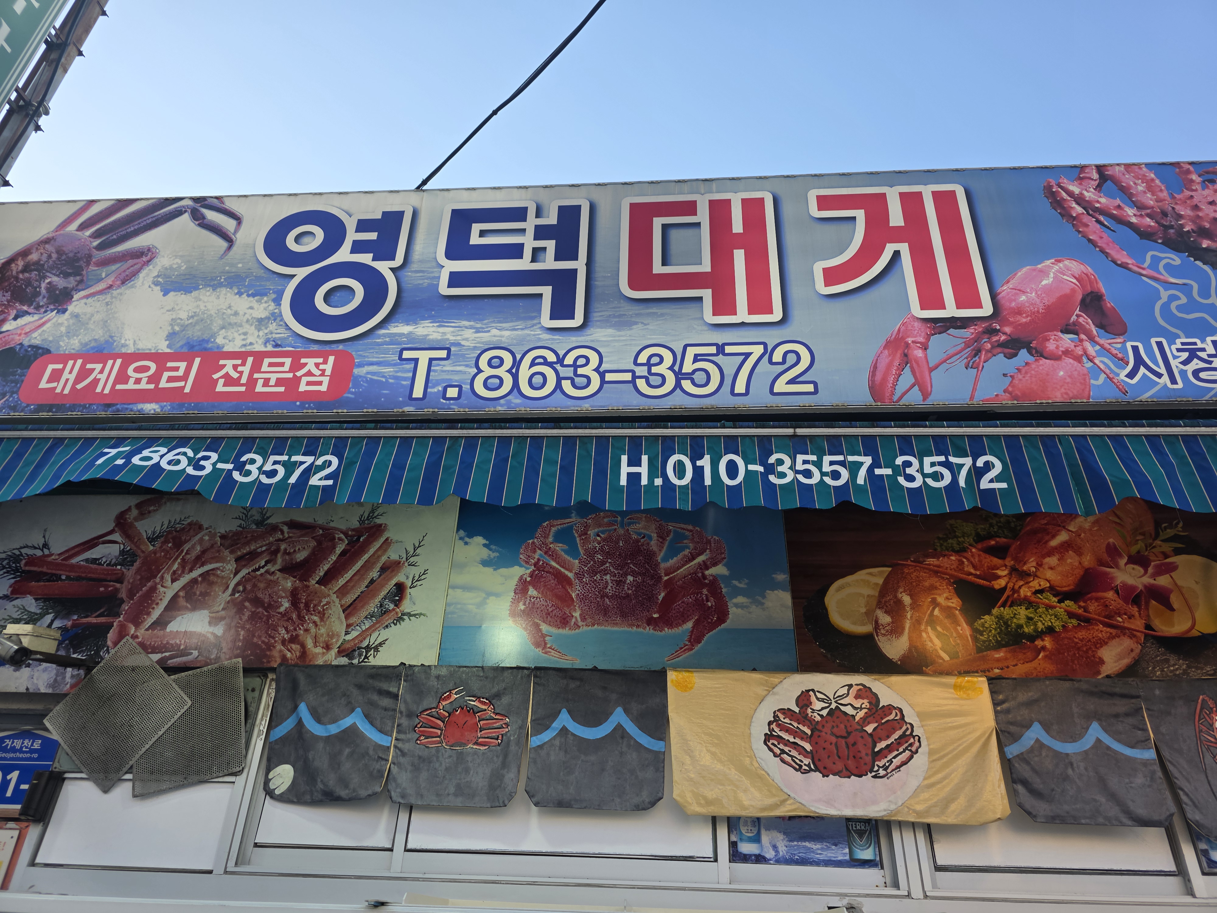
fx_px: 809
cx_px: 608
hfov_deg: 73.9
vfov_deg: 58.9
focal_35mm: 23
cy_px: 456
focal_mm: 6.3
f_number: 1.7
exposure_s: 1/123
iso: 12
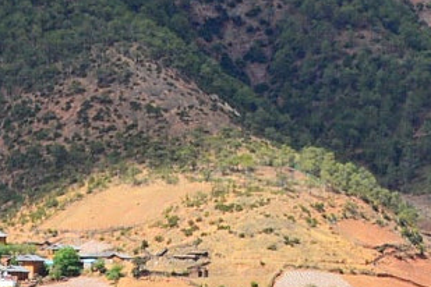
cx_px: -3
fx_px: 5107
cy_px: 468
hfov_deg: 4.8
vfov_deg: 3.2
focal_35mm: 427
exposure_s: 1/320
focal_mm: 55
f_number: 10
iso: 400
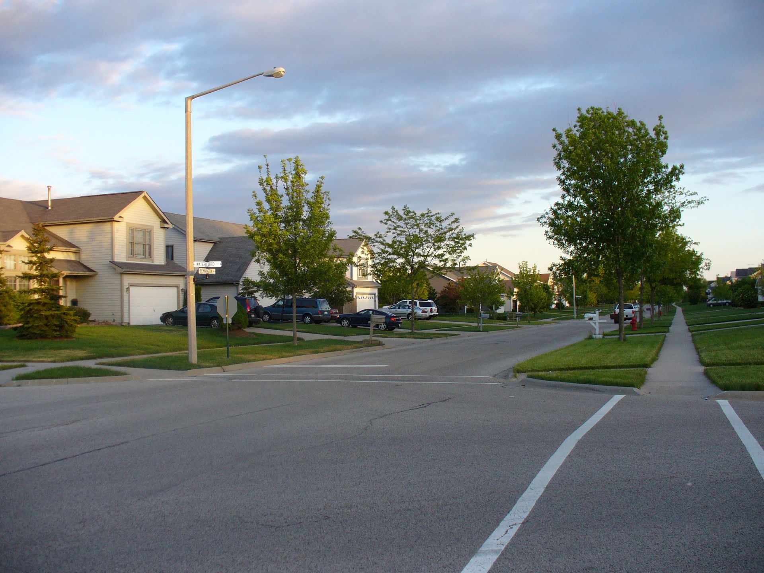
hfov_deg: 50.1
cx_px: 382
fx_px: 817
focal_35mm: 37
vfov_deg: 38.7
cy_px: 286
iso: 100
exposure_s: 1/200
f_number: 2.8
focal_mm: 6.1
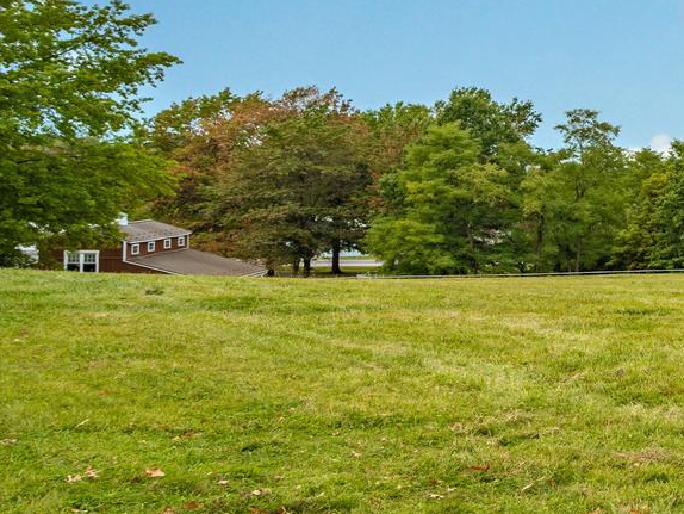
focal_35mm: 48
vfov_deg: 30.2
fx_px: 949
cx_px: 1204
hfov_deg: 23.0
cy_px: 207
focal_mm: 14
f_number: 8
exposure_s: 1/160
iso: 64
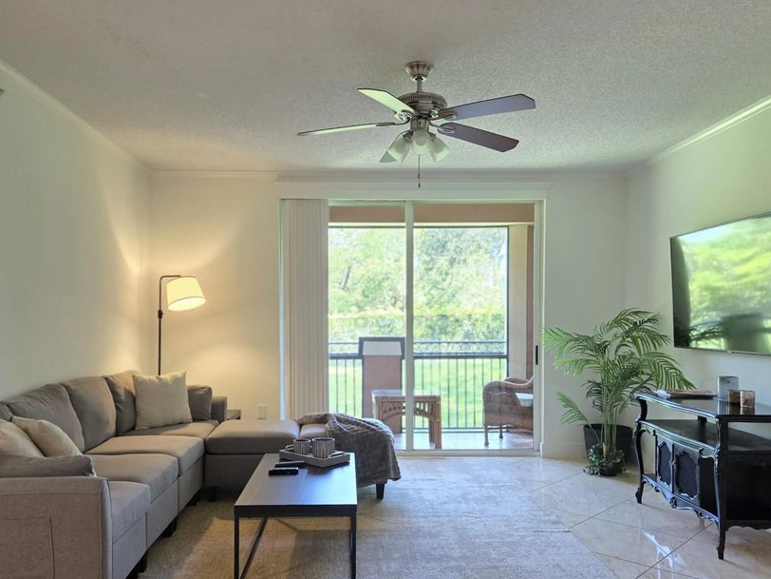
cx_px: 367
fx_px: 646
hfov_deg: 61.6
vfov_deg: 48.0
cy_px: 337
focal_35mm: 29
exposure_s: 1/120
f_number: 1.8
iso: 500
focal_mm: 5.4
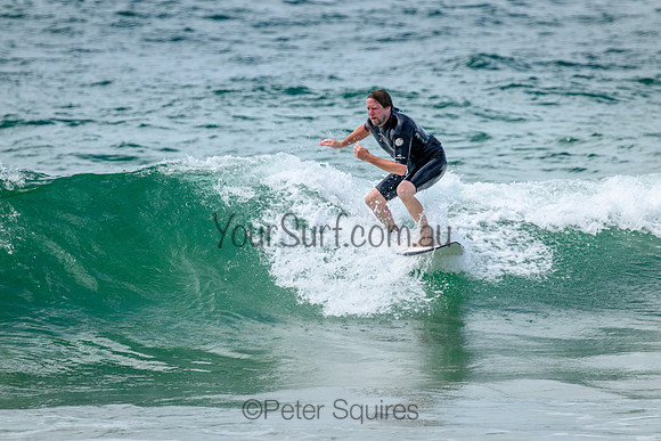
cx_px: 330
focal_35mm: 800
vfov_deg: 1.7
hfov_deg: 2.6
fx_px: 14692
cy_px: 220
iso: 1400
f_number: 11
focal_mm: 800
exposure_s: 1/2000
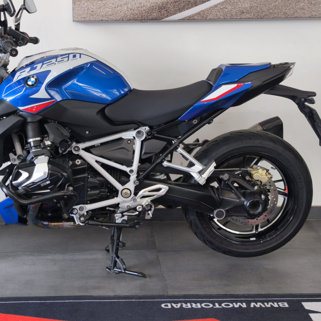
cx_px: 109
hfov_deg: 27.1
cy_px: 156
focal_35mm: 63
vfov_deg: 27.3
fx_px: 661
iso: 64
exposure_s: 1/100
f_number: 1.6
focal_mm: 6.57
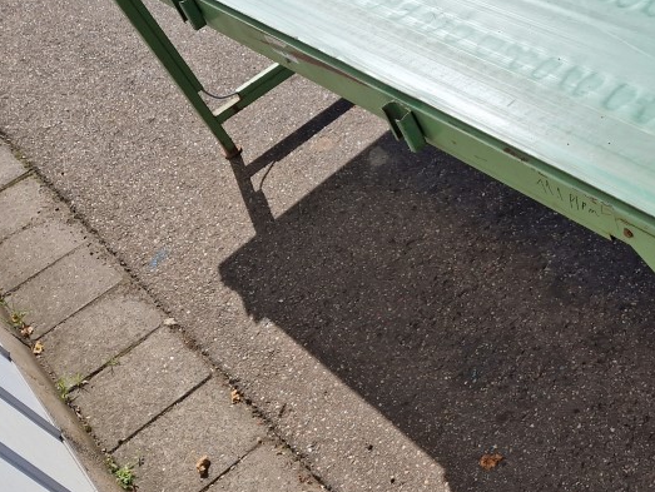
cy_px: 185
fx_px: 852
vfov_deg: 32.1
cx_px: 637
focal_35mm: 45
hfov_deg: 38.0
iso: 50
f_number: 1.8
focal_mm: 5.4
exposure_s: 1/1516
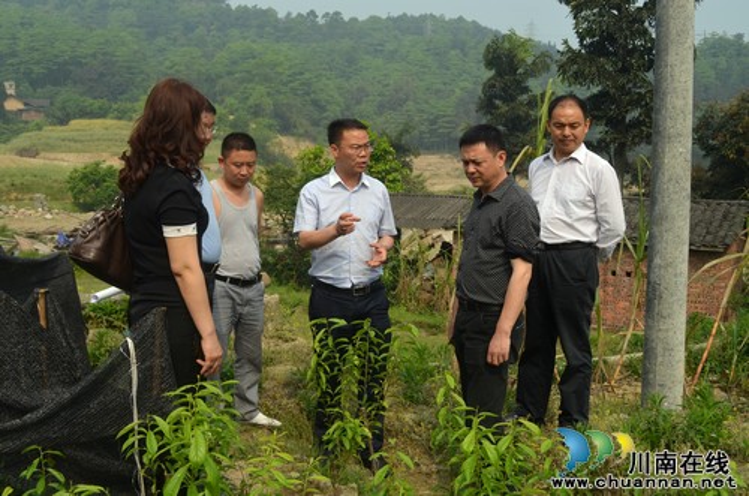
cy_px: 248
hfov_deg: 53.2
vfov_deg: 36.7
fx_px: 747
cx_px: 374
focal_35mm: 36
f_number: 8
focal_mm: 24
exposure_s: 1/250
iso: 100
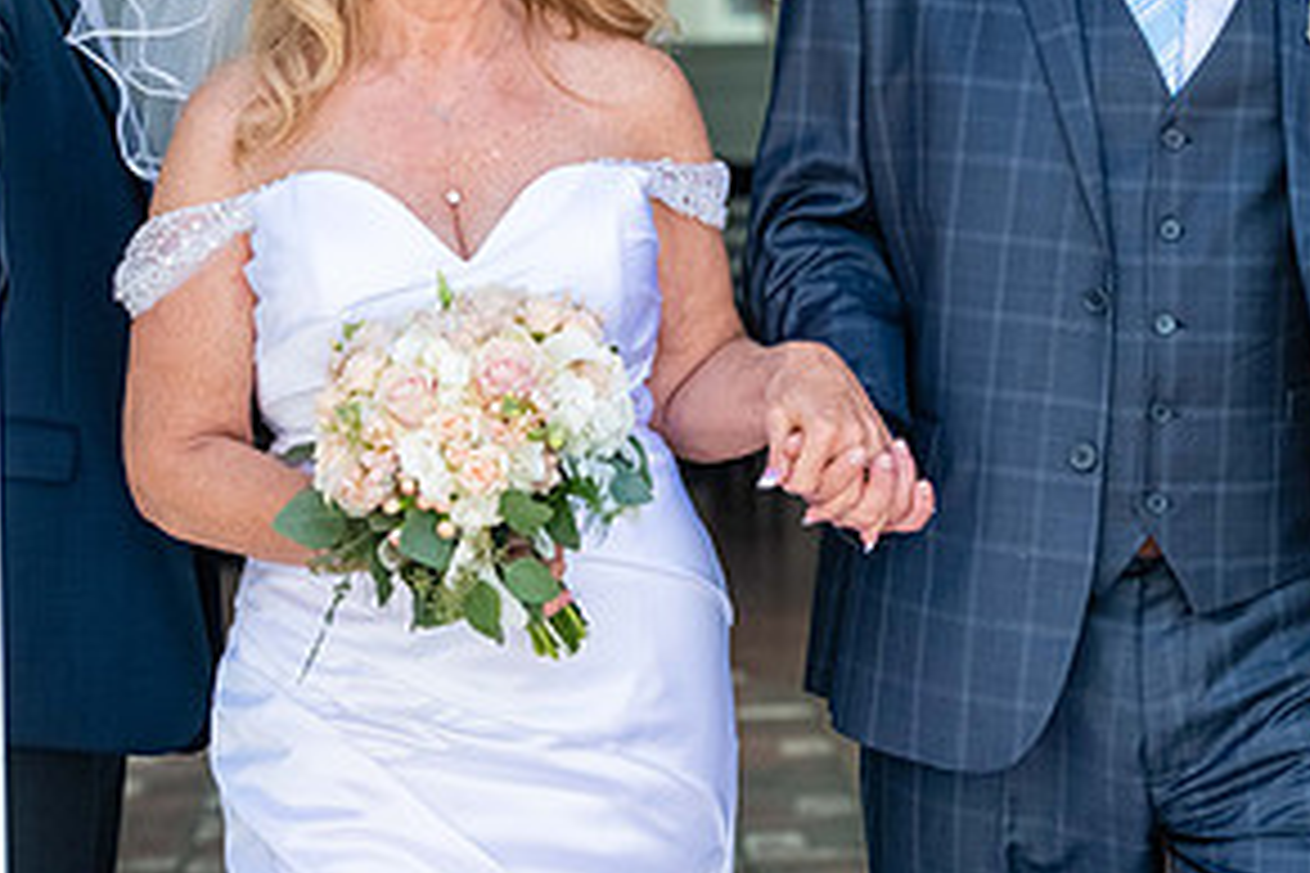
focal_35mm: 199
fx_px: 7241
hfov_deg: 10.3
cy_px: 92
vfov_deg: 6.9
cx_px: 1062
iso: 640
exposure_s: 1/500
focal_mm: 100
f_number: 4.5
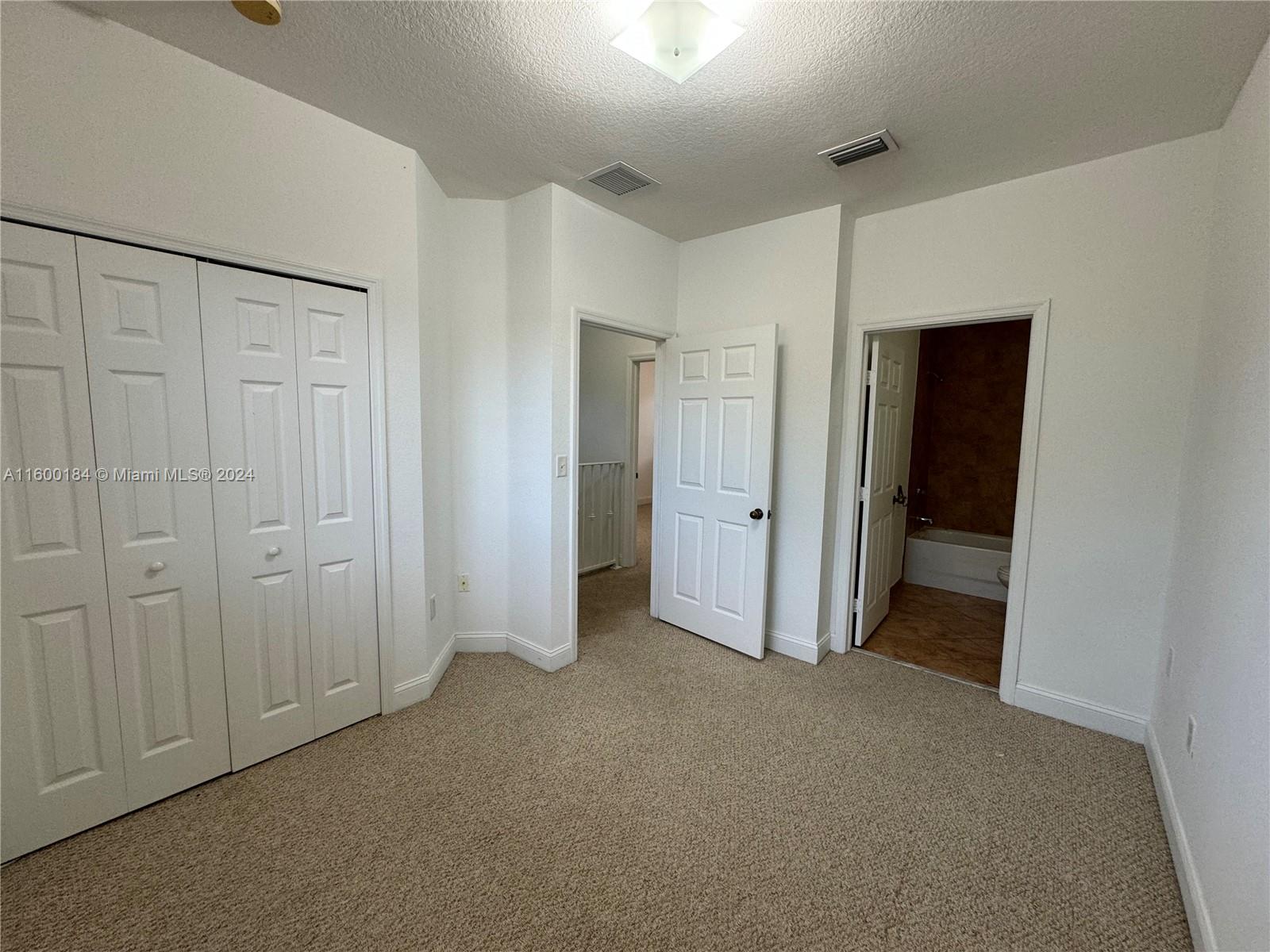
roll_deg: -1.2
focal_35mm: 14
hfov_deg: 102.1
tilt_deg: -6.3
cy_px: 476
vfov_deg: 85.7
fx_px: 514
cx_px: 635
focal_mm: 2.22
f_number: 2.2
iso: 160
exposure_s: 1/120
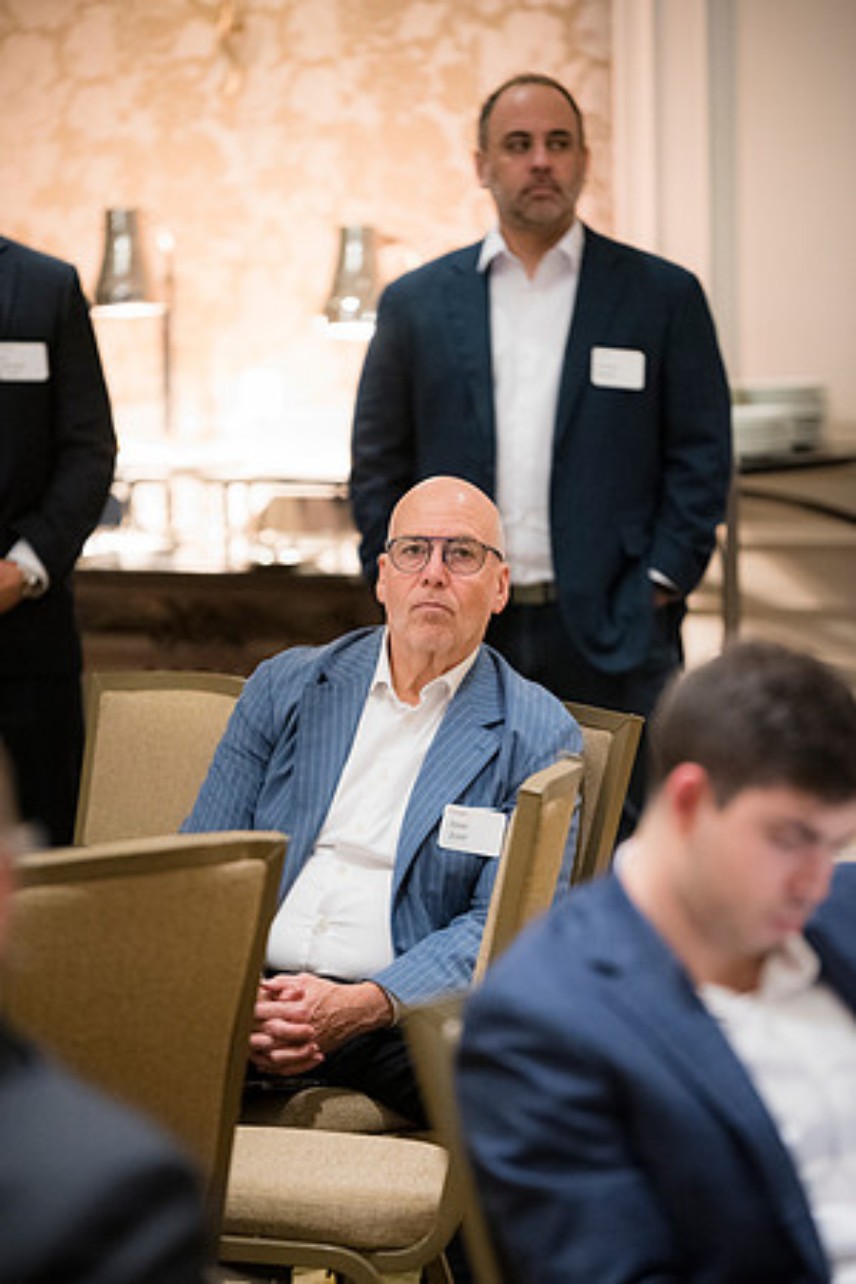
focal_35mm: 175
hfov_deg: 7.8
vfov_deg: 11.7
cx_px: 428
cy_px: 642
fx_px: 6241
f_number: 2.8
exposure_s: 1/160
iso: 6400
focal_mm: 175
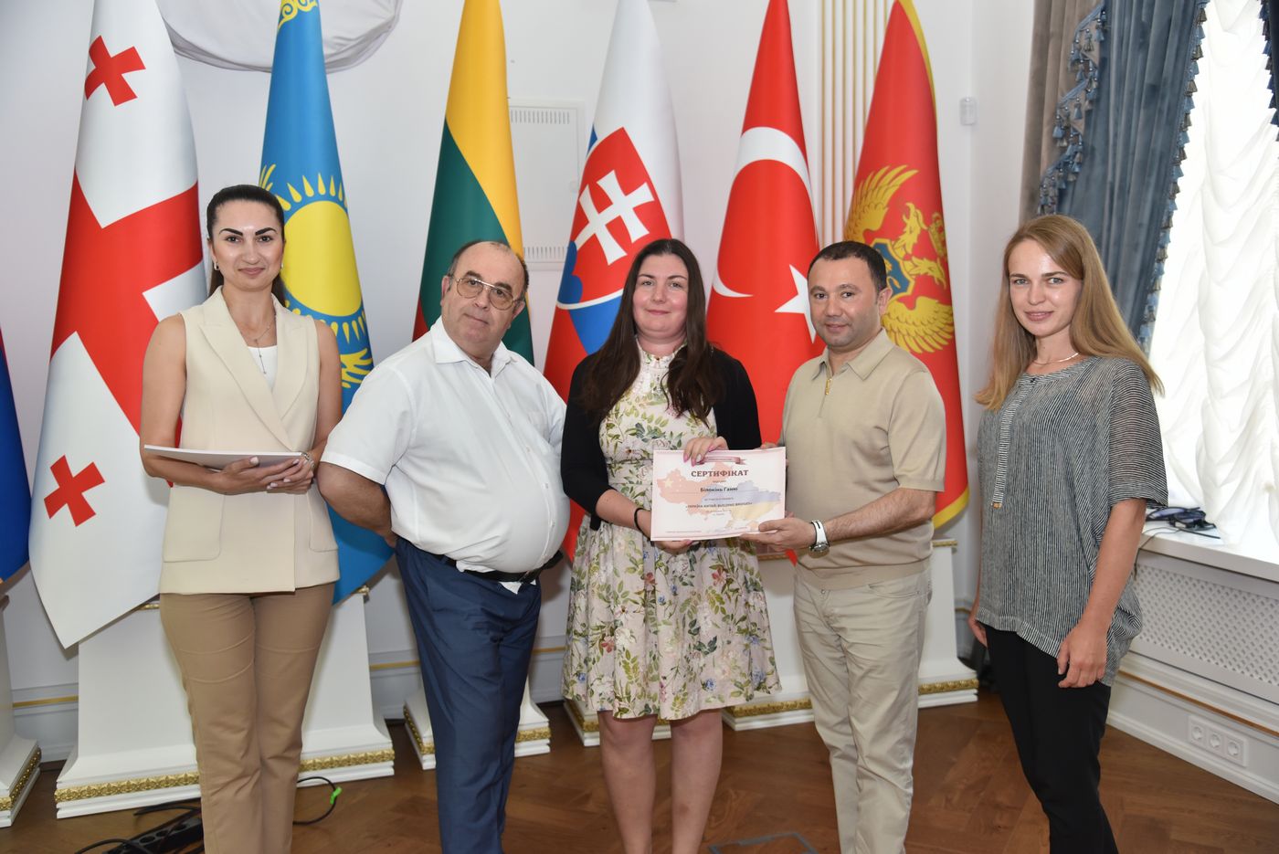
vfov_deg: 38.9
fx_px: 1209
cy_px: 427
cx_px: 640
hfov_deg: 55.8
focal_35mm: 34
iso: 800
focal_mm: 34
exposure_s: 1/200
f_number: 4
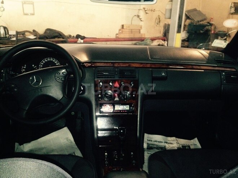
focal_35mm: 33
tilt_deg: -14.9
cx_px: 119
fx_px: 227
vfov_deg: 42.9
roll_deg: -3.3
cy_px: 89
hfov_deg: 55.4
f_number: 2.4
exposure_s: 1/16
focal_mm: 4.12
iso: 400
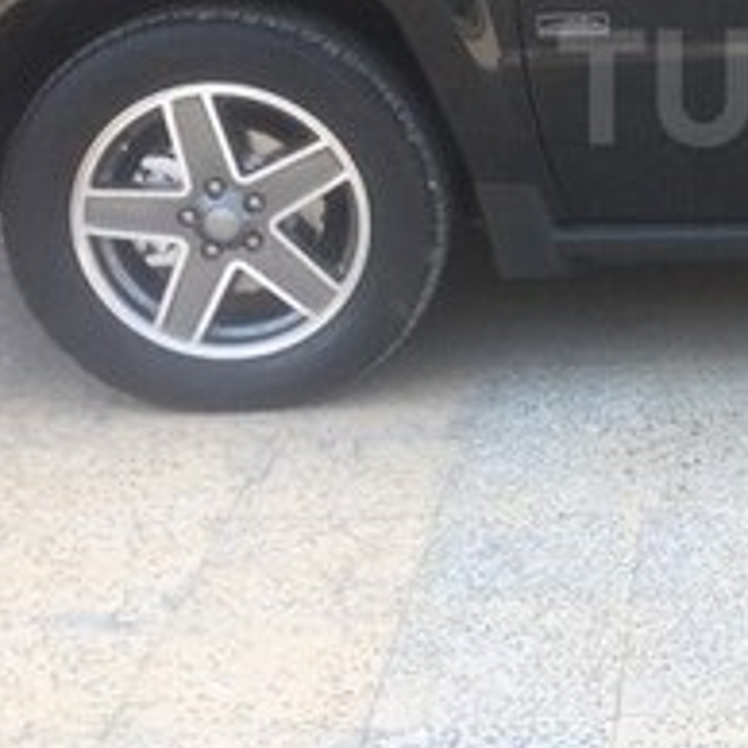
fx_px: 2127
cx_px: 952
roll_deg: +0.0
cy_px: 87
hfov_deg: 18.6
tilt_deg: -11.8
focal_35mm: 87
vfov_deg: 19.6
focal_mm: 4.15
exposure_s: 1/326
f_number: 2.2
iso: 32
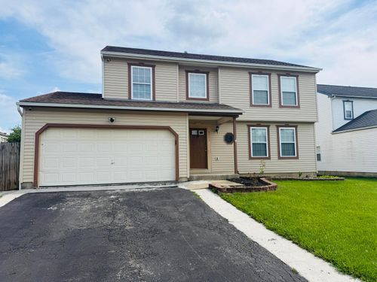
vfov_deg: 56.8
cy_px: 141
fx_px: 261
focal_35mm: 24
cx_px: 188
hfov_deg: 71.6
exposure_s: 1/4673
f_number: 1.78
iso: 80
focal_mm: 6.76
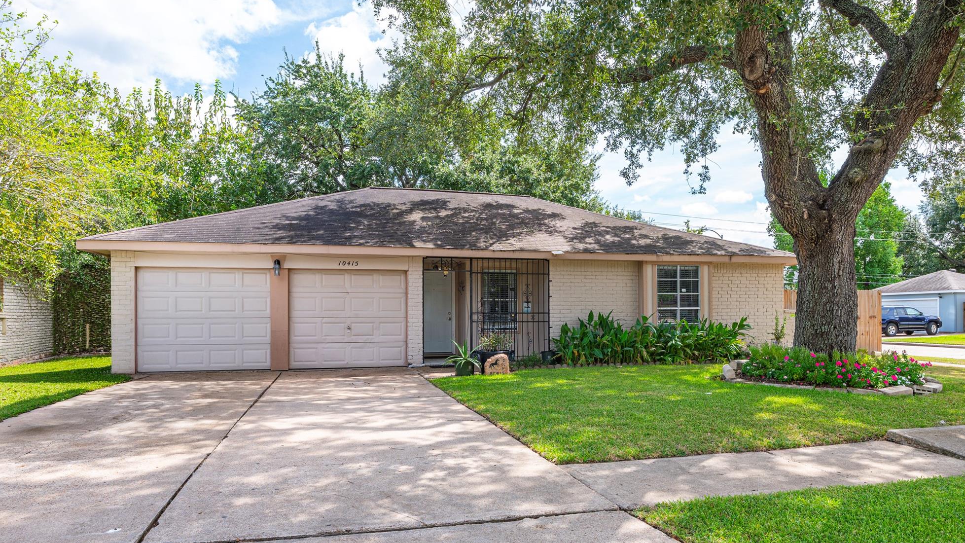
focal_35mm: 23
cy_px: 324
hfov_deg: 78.7
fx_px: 589
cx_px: 497
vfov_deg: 49.2
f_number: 13
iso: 125
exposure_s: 1/60
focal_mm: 21
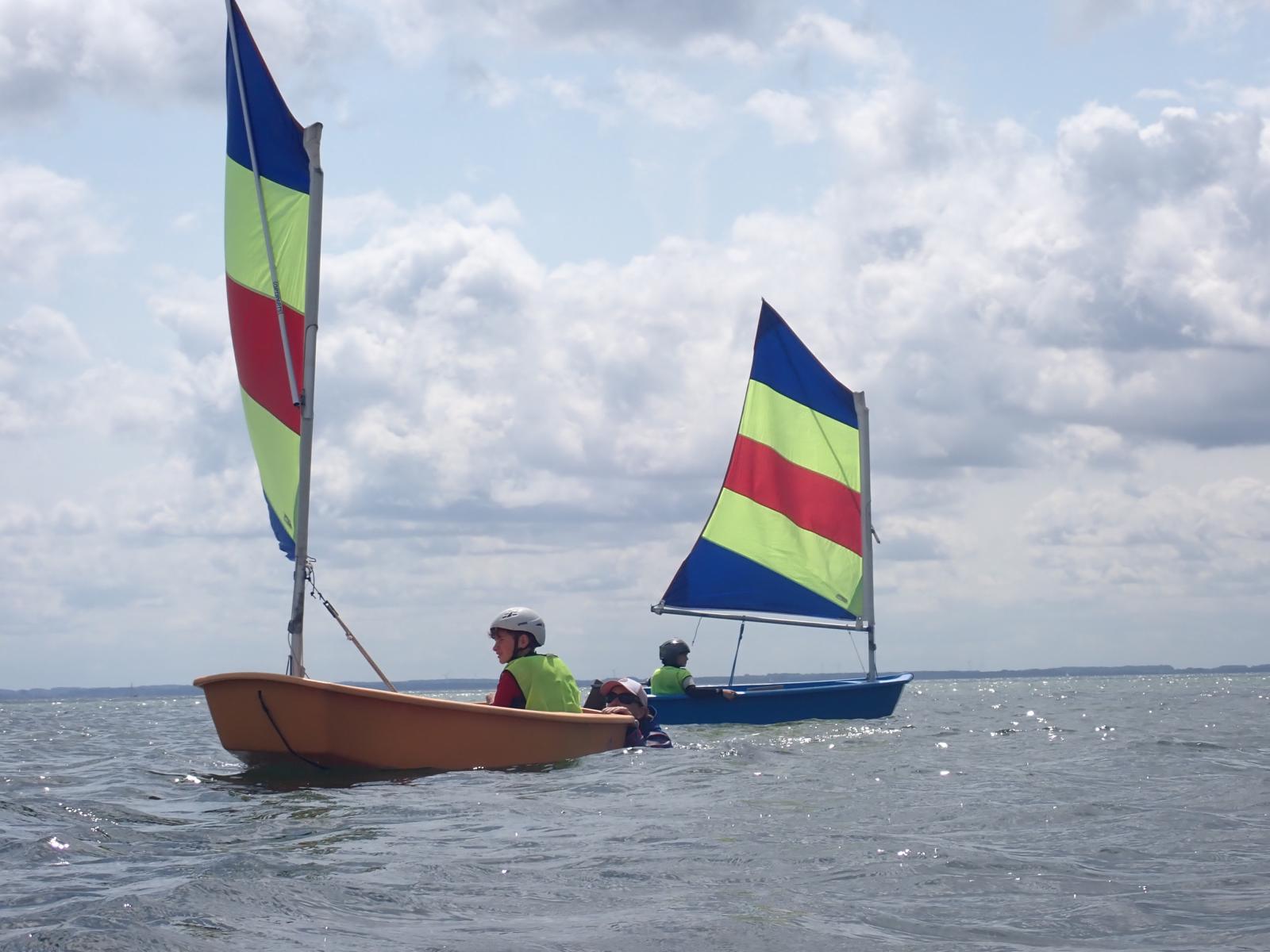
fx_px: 3669
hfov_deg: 19.6
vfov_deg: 14.8
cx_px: 635
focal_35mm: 100
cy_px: 476
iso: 100
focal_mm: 18
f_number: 6.3
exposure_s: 1/640
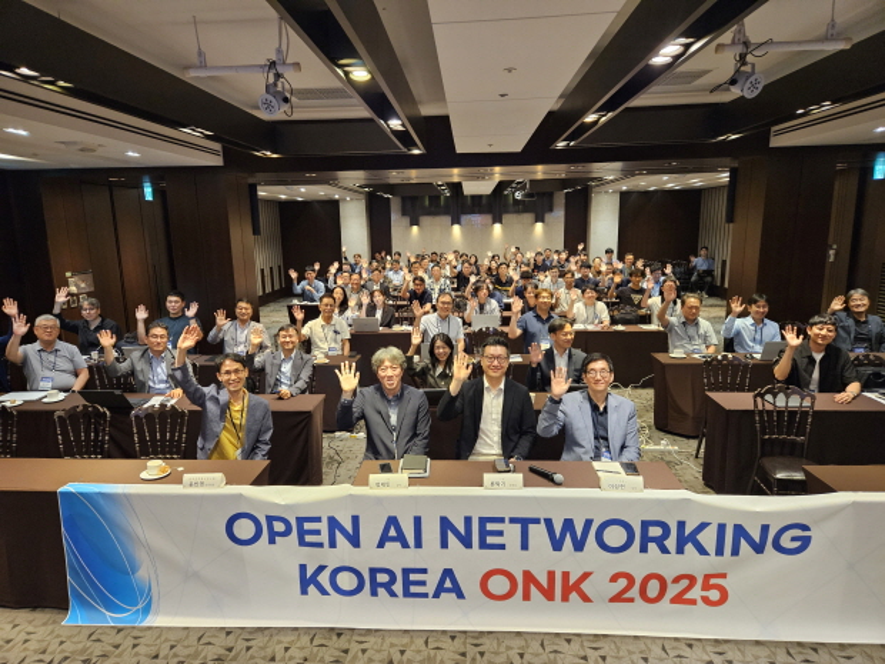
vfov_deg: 58.9
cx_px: 442
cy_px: 332
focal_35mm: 23
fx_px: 588
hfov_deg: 73.9
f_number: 1.8
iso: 500
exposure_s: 1/120
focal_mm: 5.4
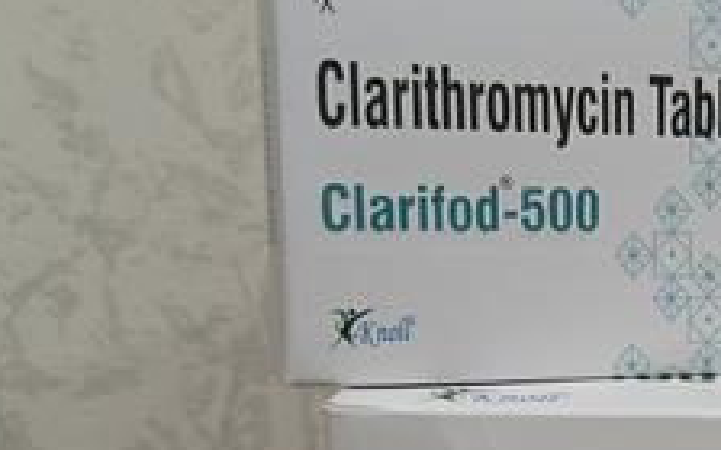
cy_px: 505
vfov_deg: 17.0
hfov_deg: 25.5
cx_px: 818
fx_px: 1454
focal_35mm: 74
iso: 320
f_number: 1.8
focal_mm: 4.05
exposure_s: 1/33.3
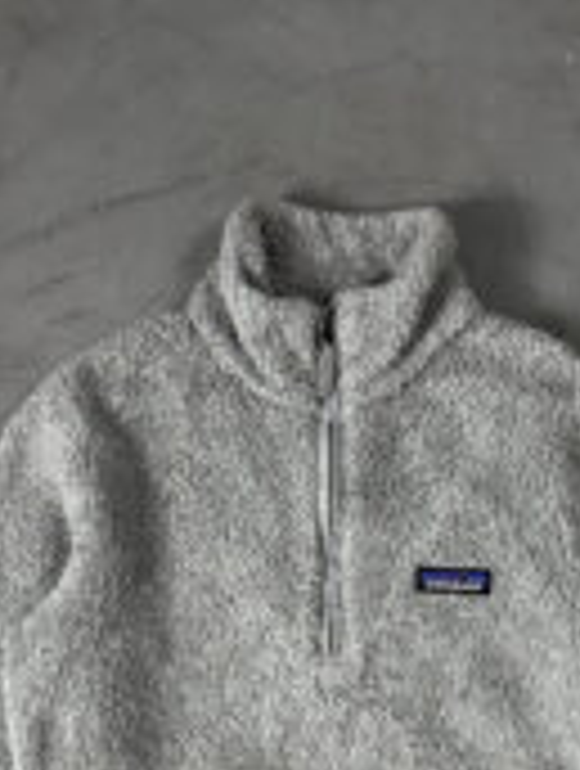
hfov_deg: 26.2
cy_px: 716
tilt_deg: -83.6
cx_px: 342
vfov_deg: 32.3
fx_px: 1246
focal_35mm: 56
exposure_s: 1/120
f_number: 1.78
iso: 200
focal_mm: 6.76
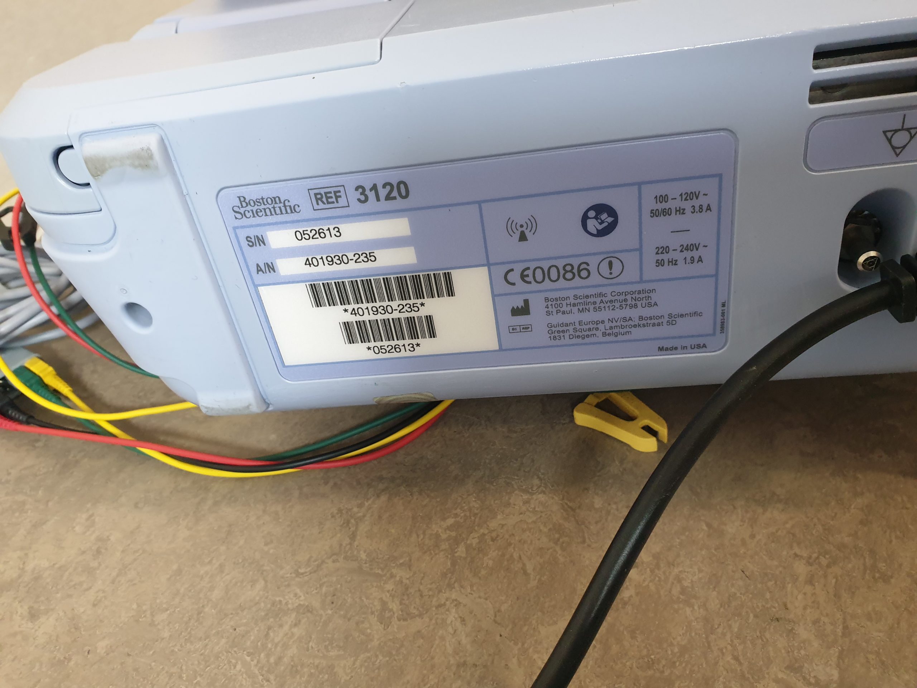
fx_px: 689
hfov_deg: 67.3
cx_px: 458
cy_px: 344
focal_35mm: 26
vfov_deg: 53.1
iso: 320
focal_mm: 4.3
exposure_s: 1/20
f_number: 2.4
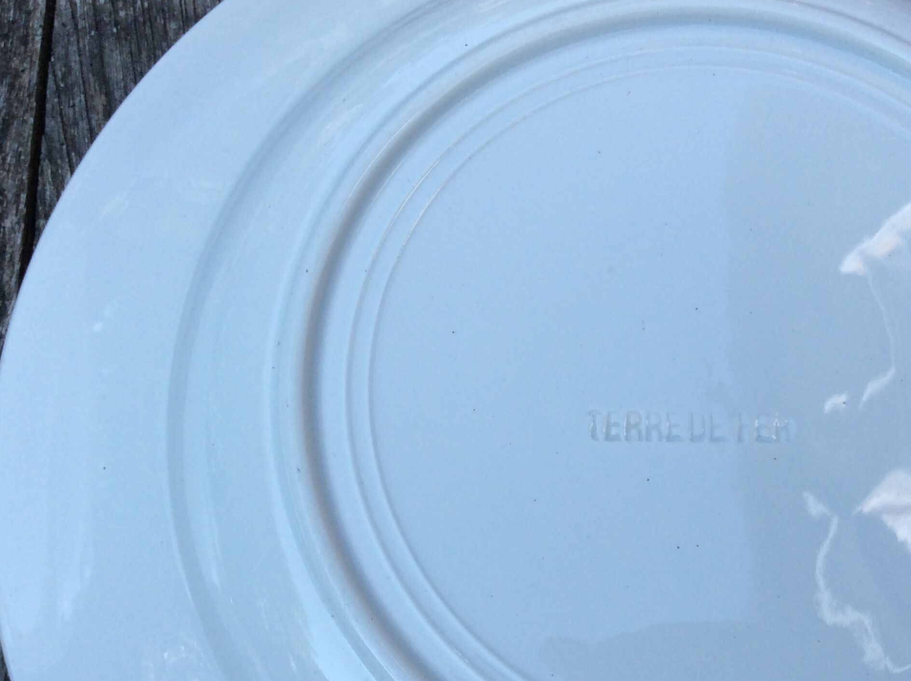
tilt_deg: -75.8
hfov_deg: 42.6
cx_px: 587
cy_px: 443
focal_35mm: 44
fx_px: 1156
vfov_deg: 32.6
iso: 32
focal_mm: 3.3
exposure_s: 1/520
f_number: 2.4
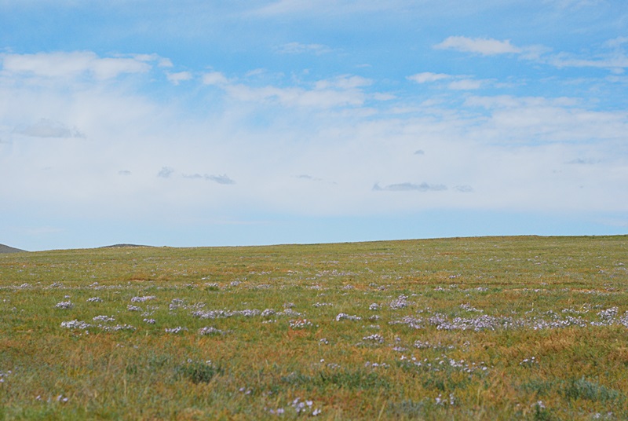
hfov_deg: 27.0
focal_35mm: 75
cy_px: 210
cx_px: 314
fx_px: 1310
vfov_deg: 18.2
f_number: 5.6
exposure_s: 1/3200
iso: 400
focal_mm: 50
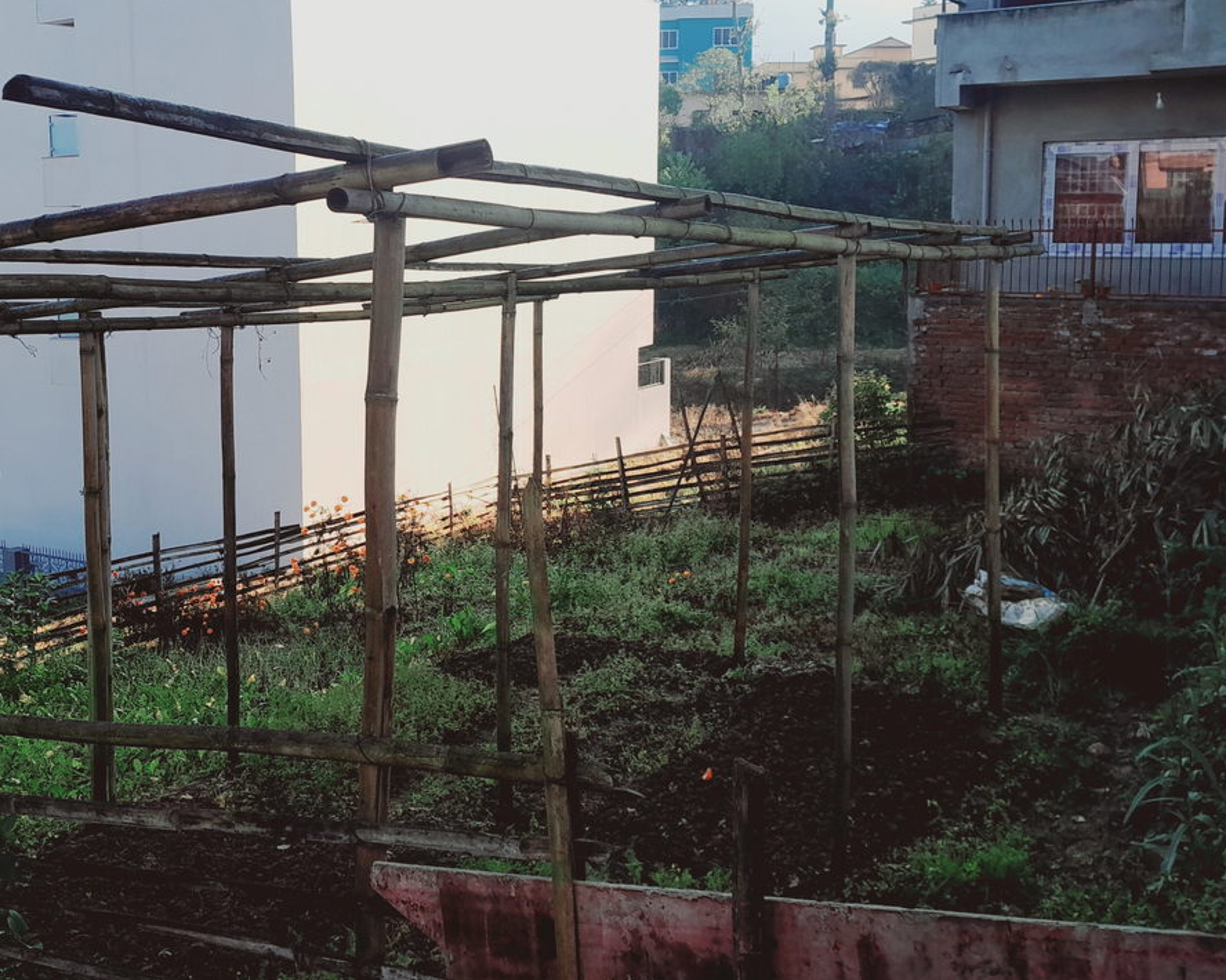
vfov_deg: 38.9
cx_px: 442
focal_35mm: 38
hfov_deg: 47.4
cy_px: 369
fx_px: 1379
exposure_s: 1/209
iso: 40
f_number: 1.8
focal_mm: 4
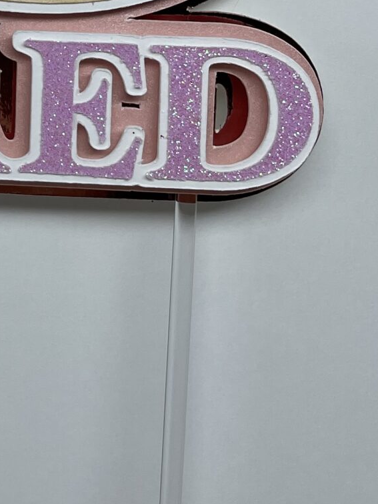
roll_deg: -1.0
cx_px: -242
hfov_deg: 15.1
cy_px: -100
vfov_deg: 20.8
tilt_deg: -24.5
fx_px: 1281
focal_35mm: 88
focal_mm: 4.2
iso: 32
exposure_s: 1/774
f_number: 1.6
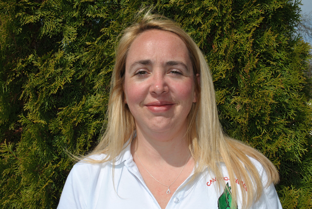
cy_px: 104
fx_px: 390
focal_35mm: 45
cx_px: 156
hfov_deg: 43.6
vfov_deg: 29.9
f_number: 11
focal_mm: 30
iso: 100
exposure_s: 1/200
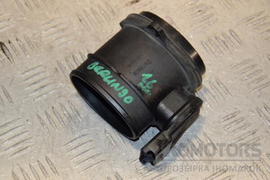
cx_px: 135
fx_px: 787
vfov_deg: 13.0
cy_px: 90
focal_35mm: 105
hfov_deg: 19.5
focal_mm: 70
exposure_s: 1/200
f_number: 7.1
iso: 800
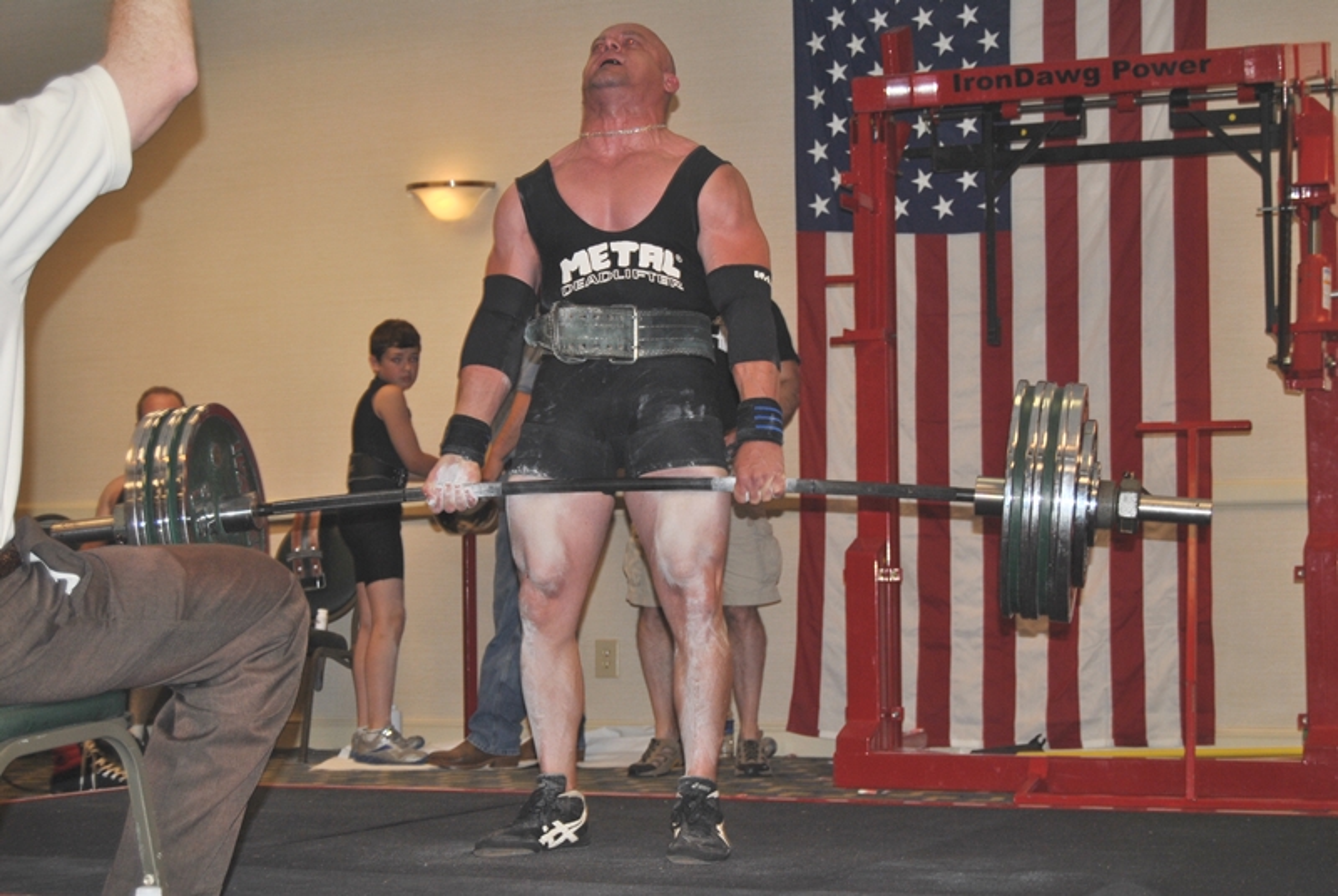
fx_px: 2568
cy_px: 448
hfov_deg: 29.2
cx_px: 669
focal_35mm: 69
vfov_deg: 19.8
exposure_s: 1/60
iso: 200
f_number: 5.3
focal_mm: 46
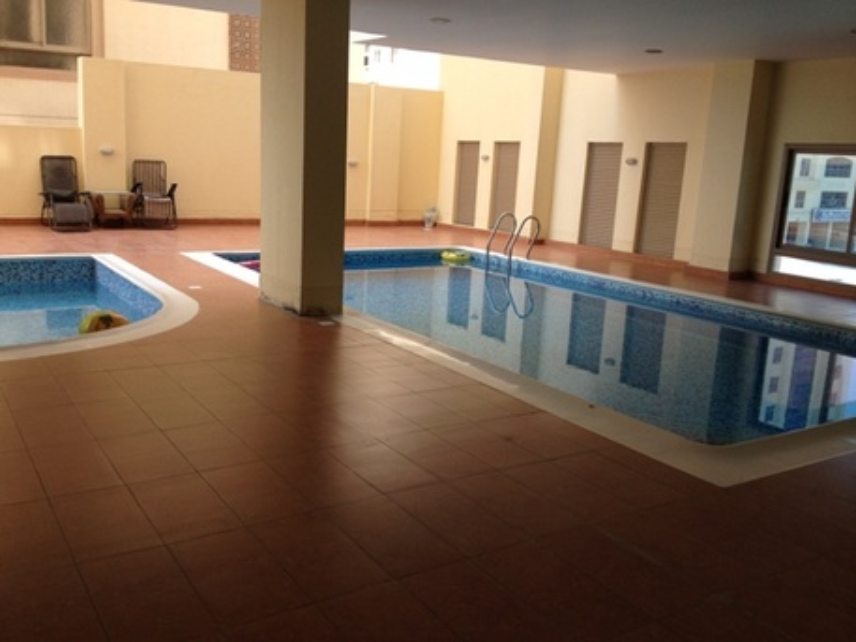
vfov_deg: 40.7
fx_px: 866
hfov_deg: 52.6
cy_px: 321
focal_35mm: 35
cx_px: 428
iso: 50
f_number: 2.4
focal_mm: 4.28
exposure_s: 1/258
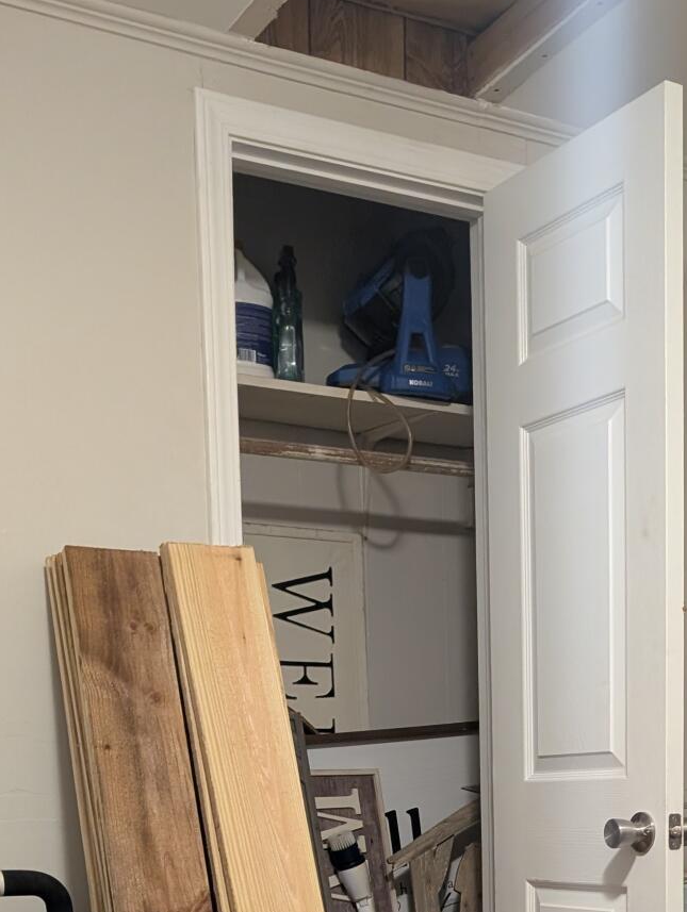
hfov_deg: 25.8
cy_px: 962
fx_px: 1479
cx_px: 528
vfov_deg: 31.1
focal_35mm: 56
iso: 1262
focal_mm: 6.9
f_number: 1.68
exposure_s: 1/30
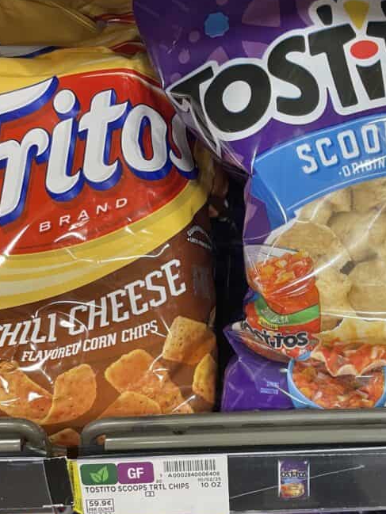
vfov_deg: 45.4
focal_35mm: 41
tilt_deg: -38.4
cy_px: 318
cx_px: 292
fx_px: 609
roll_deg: -0.7
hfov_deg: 34.4
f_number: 1.6
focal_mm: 4.2
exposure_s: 1/60
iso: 200
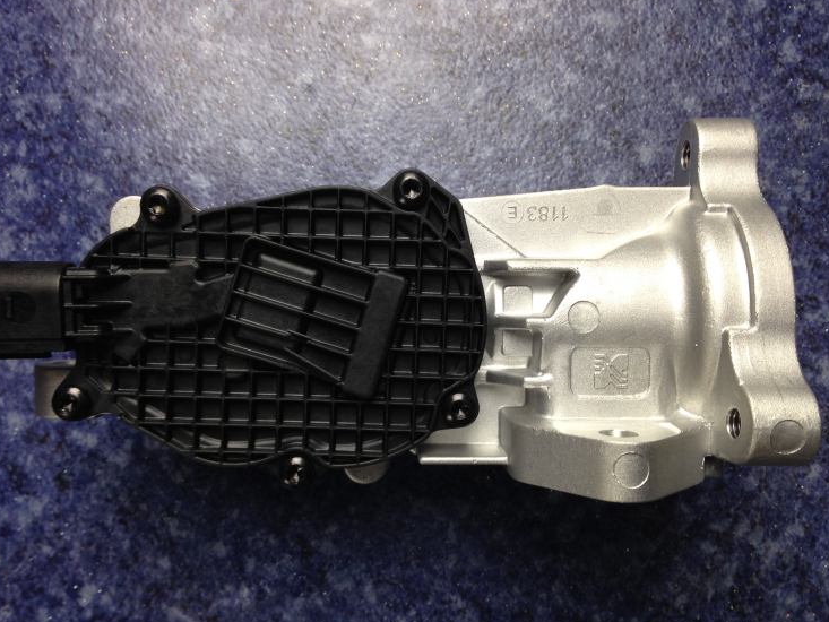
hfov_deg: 51.3
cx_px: 406
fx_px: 862
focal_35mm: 36
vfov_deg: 39.6
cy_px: 335
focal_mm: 4.12
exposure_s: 1/20
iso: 50
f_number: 2.4
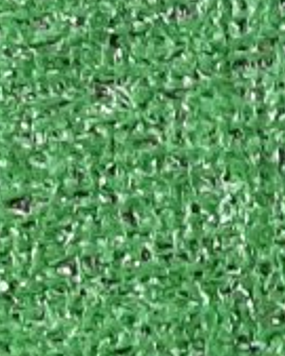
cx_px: 747
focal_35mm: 216
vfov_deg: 7.8
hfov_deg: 6.7
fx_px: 2279
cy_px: -680
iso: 149
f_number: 1.7
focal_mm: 3.93
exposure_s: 1/50
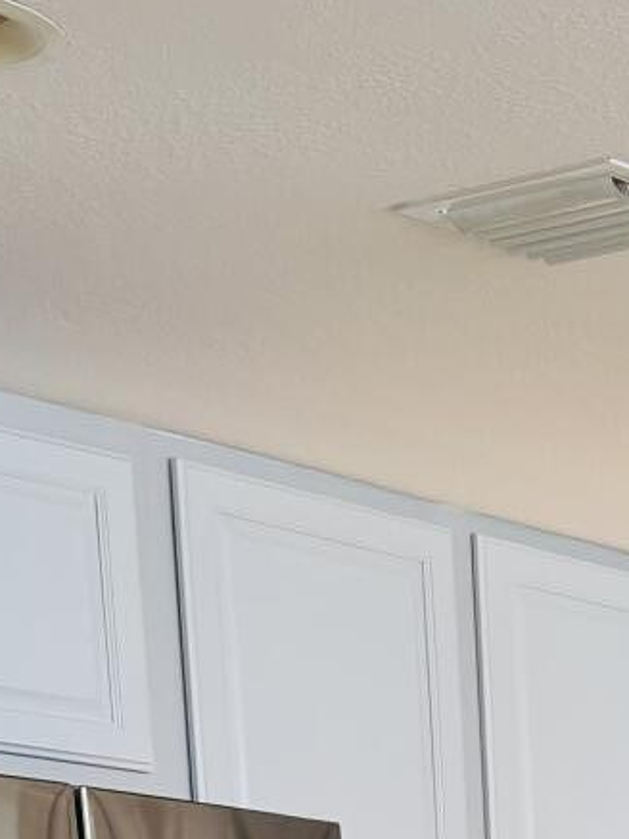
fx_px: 2882
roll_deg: -1.4
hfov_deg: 11.1
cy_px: 1749
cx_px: 1350
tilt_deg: -11.8
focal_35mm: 119
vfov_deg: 13.7
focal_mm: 5.96
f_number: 1.6
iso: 80
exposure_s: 1/57
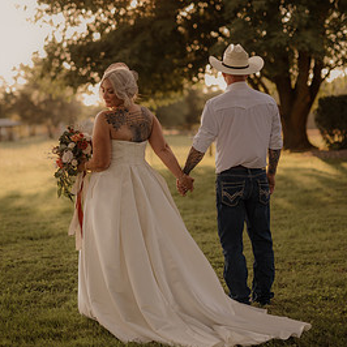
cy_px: 168
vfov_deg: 24.0
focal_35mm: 72
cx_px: 159
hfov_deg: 24.0
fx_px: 817
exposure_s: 1/640
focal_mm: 50
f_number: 2.8
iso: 200
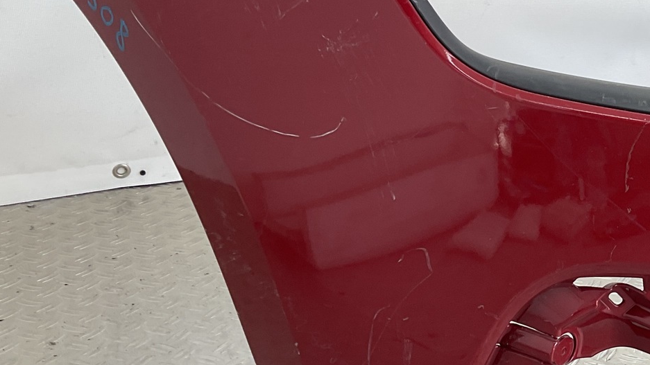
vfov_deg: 17.7
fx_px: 1172
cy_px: 134
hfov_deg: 28.7
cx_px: 673
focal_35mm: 68
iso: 16
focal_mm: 3
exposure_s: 1/113
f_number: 1.8
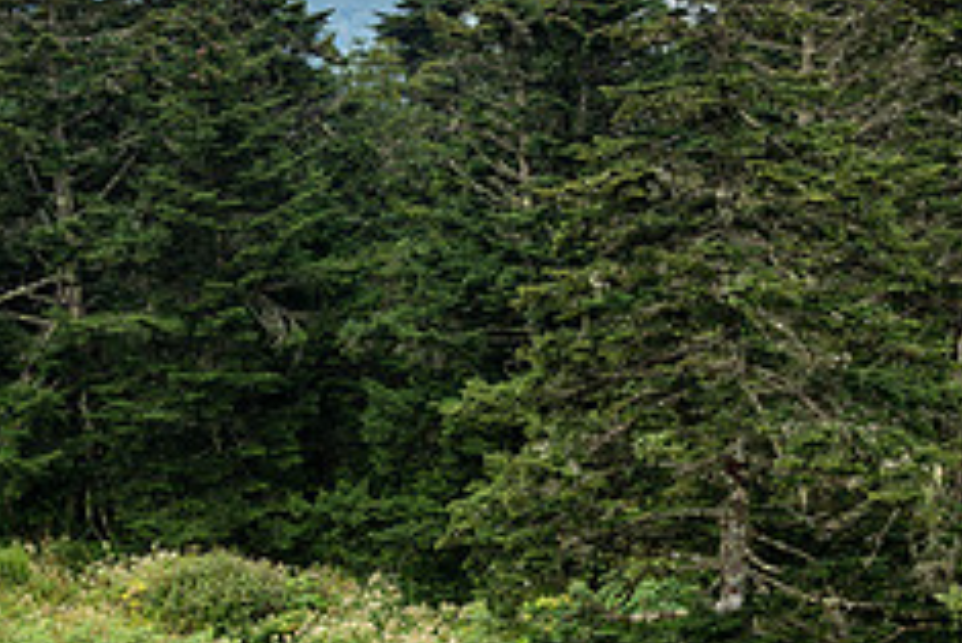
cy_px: 10
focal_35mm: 111
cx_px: 520
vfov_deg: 12.2
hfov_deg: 18.4
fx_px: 2968
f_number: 8
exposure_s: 1/100
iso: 100
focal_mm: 45
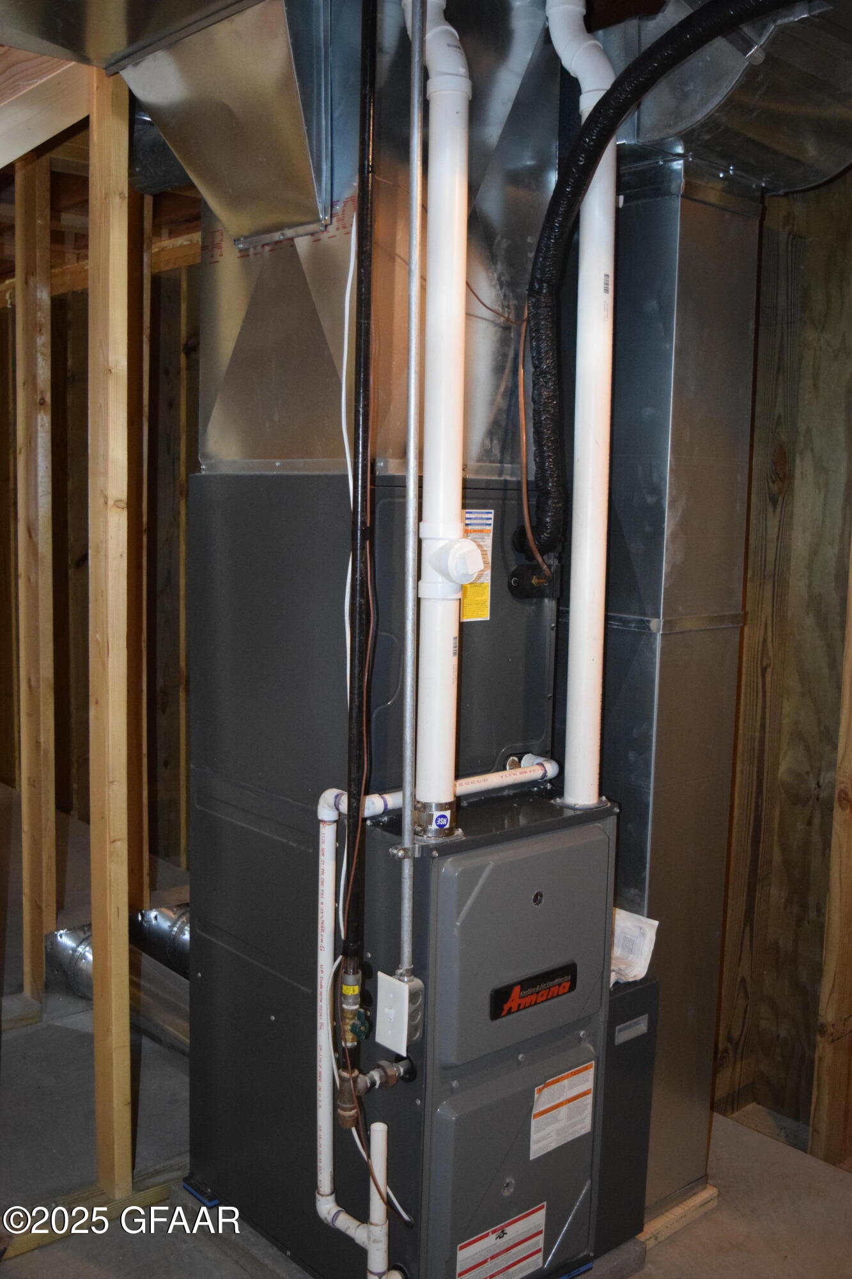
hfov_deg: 36.9
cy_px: 640
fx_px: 1278
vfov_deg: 53.1
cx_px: 426
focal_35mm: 36
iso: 3200
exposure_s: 1/60
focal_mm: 24
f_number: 4
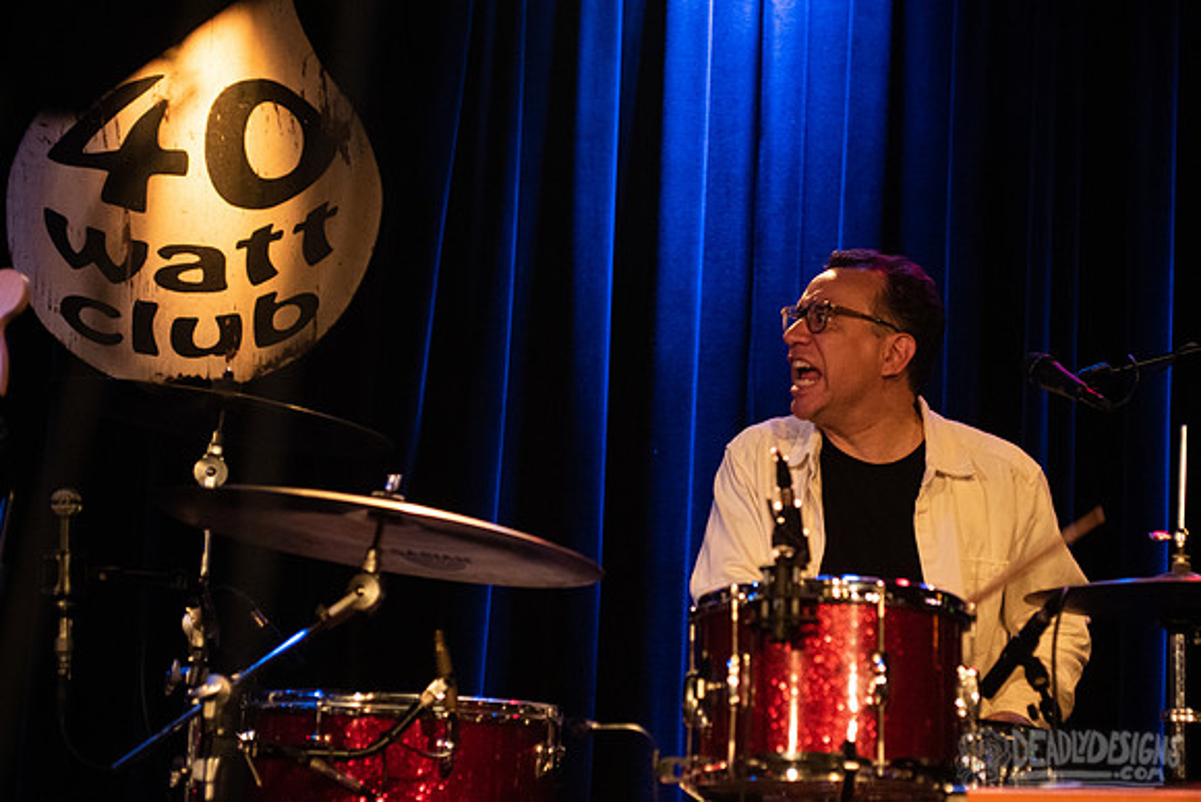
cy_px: 465
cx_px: 696
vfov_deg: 16.8
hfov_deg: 25.0
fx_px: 2707
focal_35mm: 81
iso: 3200
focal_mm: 70
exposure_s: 1/125
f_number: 3.2
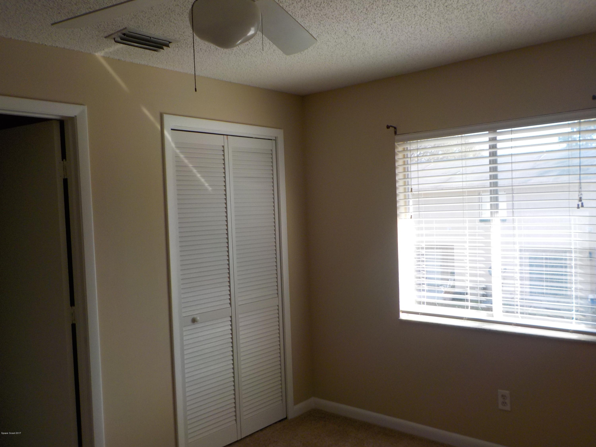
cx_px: 298
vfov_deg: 46.8
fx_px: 517
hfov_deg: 60.0
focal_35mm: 30
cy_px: 224
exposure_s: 1/200
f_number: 3.3
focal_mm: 4.1
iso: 125
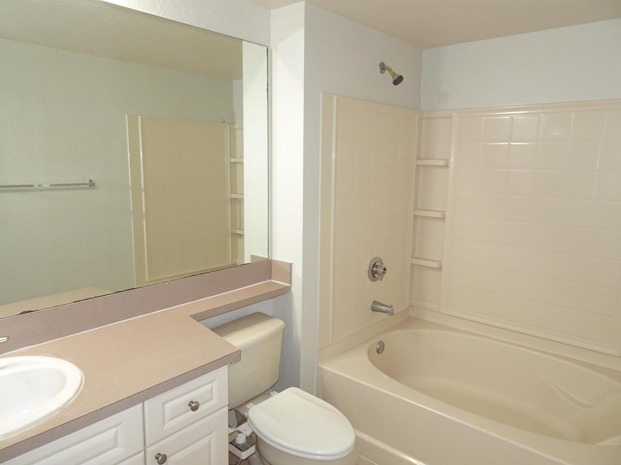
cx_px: 310
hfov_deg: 71.6
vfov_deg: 56.8
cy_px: 232
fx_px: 431
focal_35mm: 24
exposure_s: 1/30
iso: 200
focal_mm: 4.25
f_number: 3.5
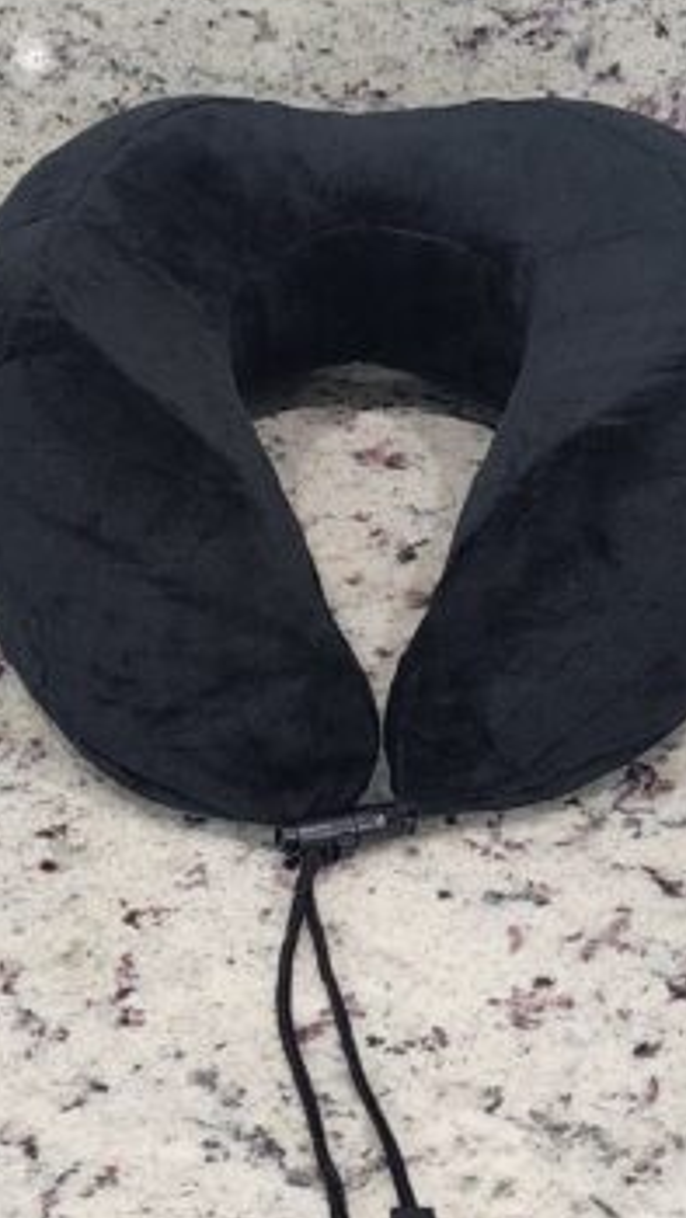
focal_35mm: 43
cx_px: 352
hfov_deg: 27.7
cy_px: 512
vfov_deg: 47.2
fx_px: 1390
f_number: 1.8
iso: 200
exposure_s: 1/120
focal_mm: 6.4
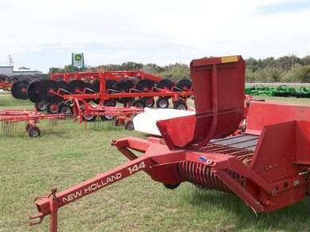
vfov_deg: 29.0
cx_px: 203
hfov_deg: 37.8
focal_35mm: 50
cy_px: 149
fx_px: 448
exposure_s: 1/301
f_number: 4.8
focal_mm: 6
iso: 80
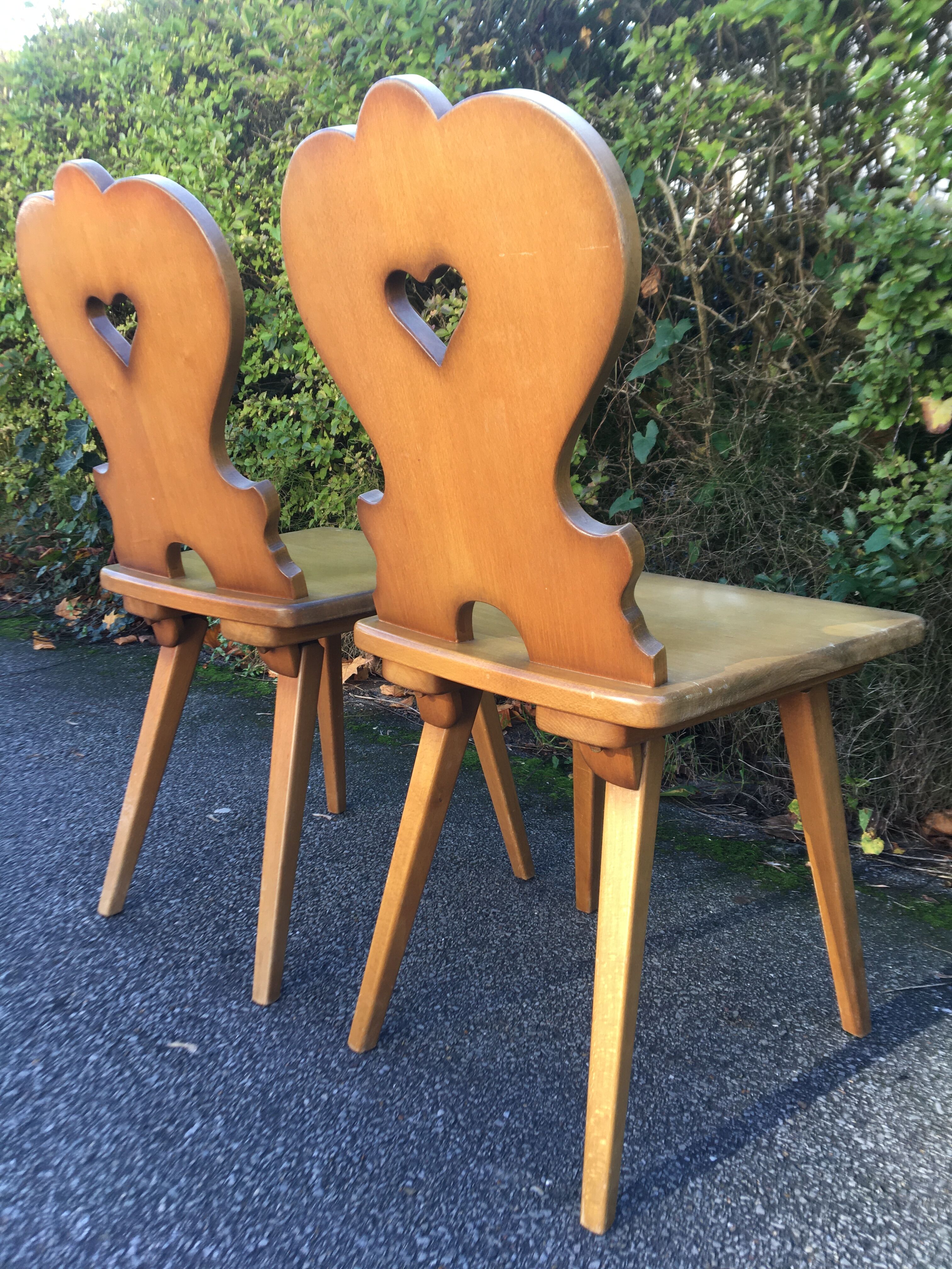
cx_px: 476
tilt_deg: -14.5
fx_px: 1063
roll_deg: +0.7
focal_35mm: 29
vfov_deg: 61.7
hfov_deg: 48.2
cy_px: 634
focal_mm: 4.15
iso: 32
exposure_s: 1/100
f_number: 2.2
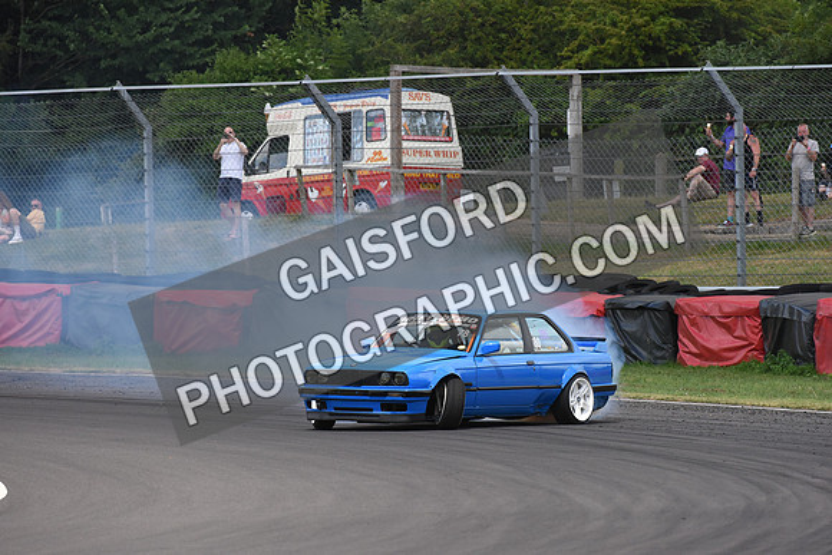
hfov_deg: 5.2
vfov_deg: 3.4
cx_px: 416
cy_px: 278
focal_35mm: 400
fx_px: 9246
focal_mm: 400
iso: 2200
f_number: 8
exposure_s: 1/1000
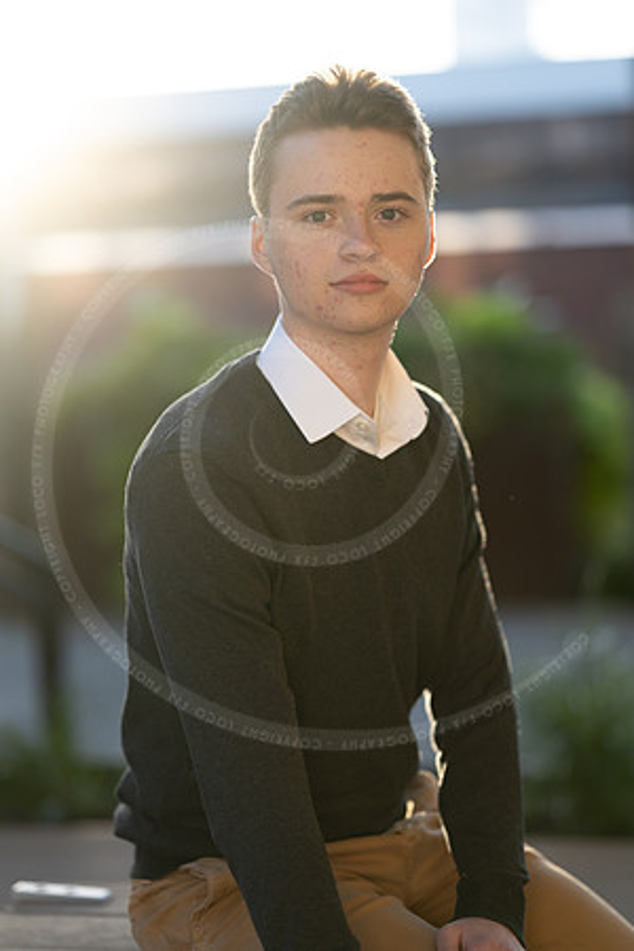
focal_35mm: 85
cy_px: 476
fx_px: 2245
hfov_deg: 16.1
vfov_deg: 23.9
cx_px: 317
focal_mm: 85
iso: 200
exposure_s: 1/640
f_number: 1.8
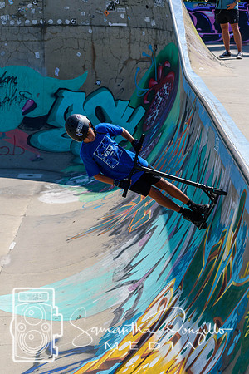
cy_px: 187
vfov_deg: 17.5
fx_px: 1214
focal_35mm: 117
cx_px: 124
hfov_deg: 11.7
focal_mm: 78
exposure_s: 1/800
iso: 200
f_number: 7.1
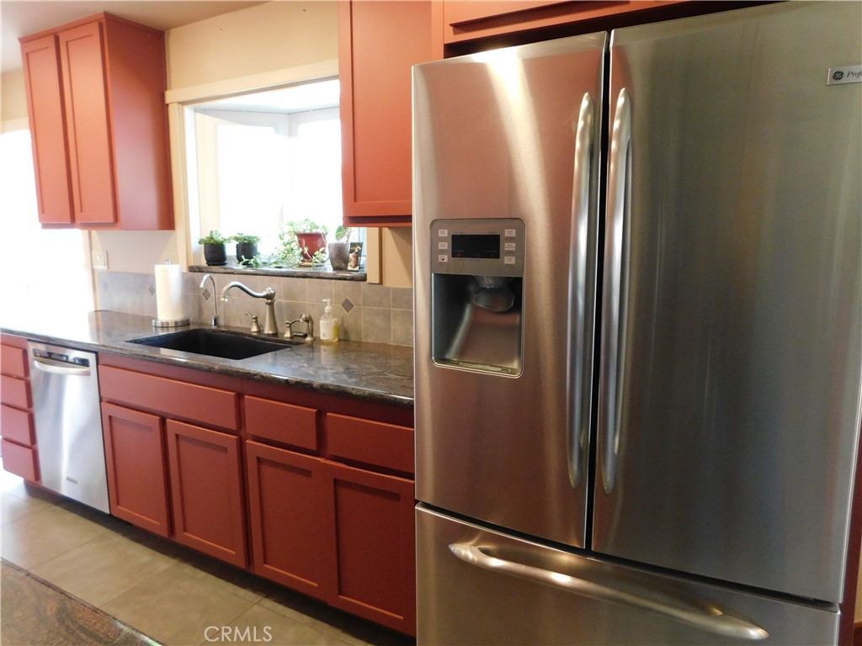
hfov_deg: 73.9
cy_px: 323
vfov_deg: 58.9
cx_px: 431
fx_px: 573
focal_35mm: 23
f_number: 3
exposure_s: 1/30
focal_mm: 4
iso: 400
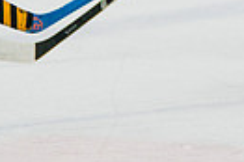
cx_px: 231
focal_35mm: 1227
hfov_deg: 1.7
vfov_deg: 1.1
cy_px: -215
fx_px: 8306
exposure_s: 1/2000
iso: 3200
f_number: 3.2
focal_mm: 221
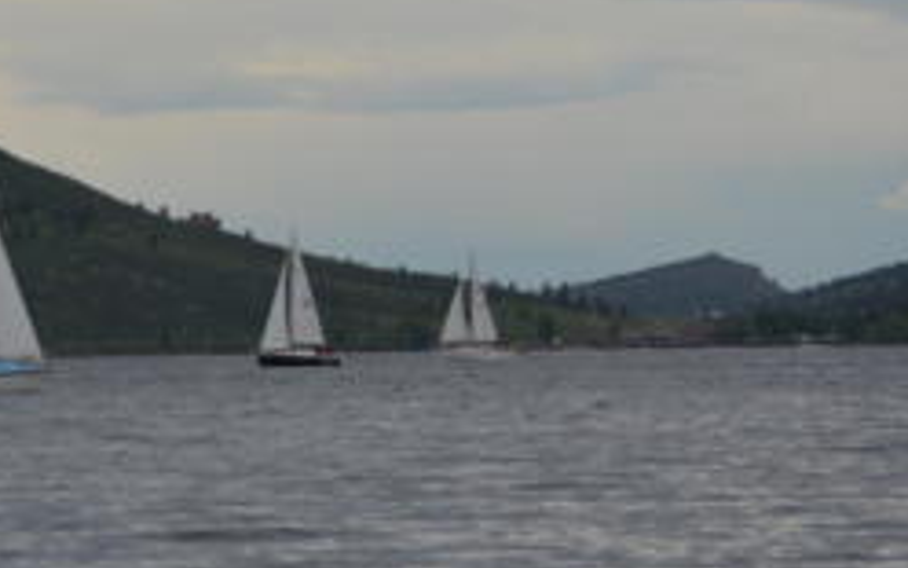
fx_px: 8389
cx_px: 77
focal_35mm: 339
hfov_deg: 6.2
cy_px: 235
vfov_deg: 3.9
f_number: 6.3
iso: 400
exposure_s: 1/1600
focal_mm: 110
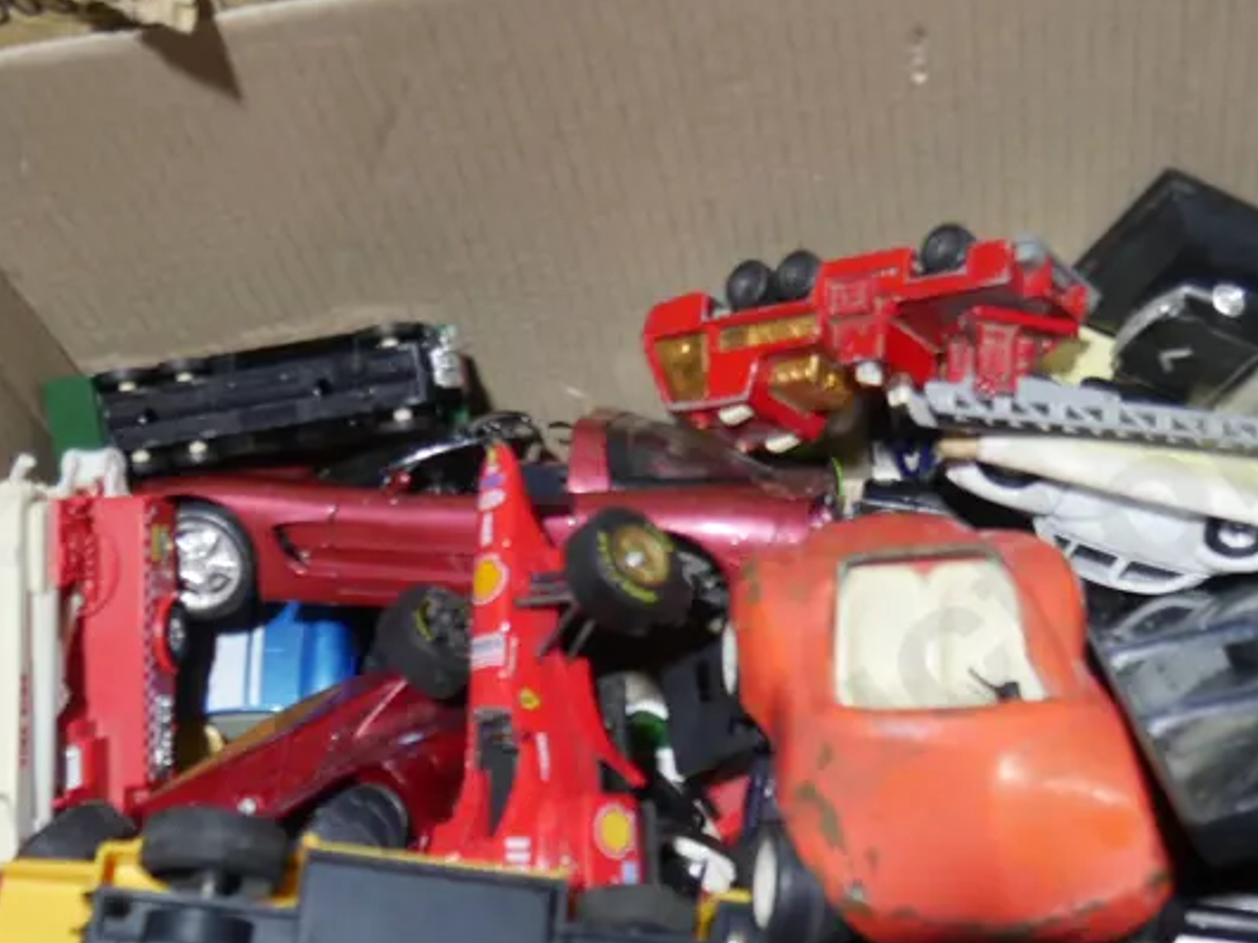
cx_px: 872
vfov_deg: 26.6
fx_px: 1962
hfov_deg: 35.1
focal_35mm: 54
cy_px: 723
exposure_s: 1/60
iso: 200
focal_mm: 14
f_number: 3.5
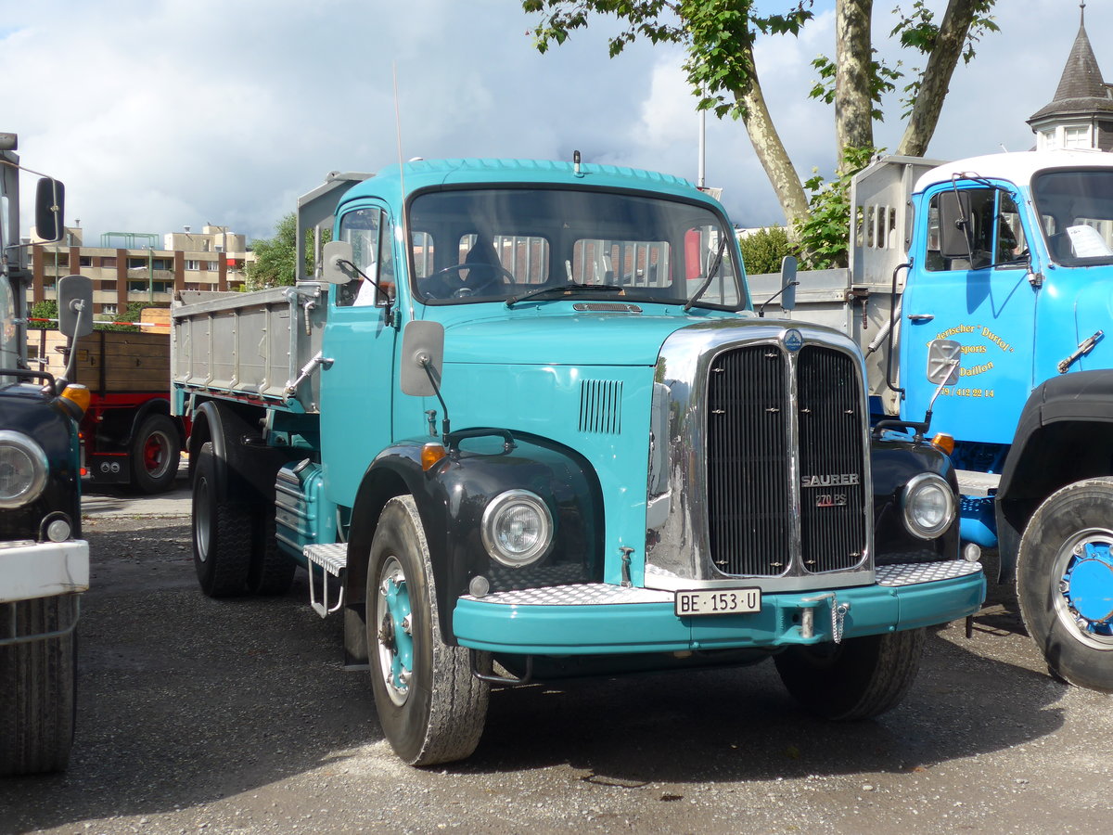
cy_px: 418
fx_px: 1415
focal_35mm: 44
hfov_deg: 42.9
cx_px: 556
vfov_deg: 32.9
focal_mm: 9
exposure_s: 1/1000
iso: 80
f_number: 2.8
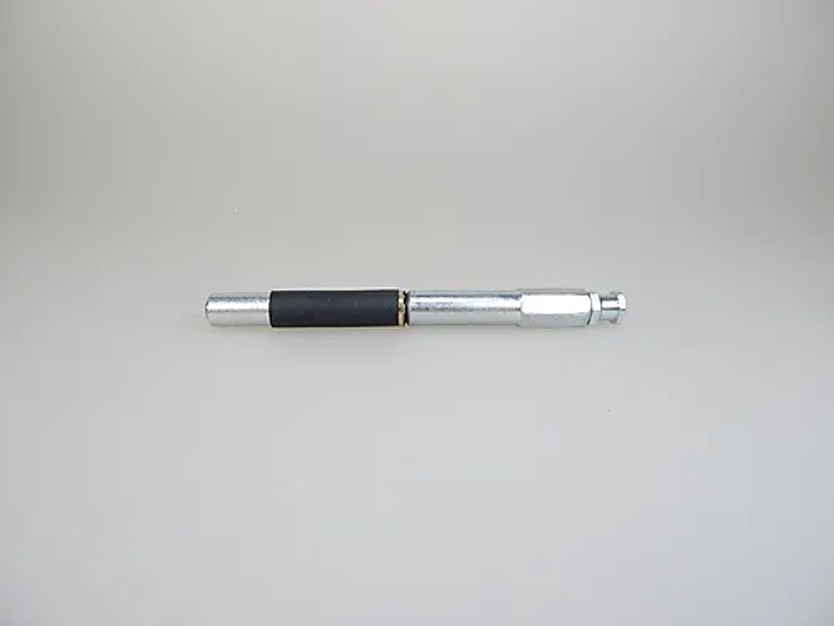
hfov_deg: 76.4
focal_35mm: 22
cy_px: 313
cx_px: 417
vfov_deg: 61.1
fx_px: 530
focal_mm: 4
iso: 125
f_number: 3
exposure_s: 1/200
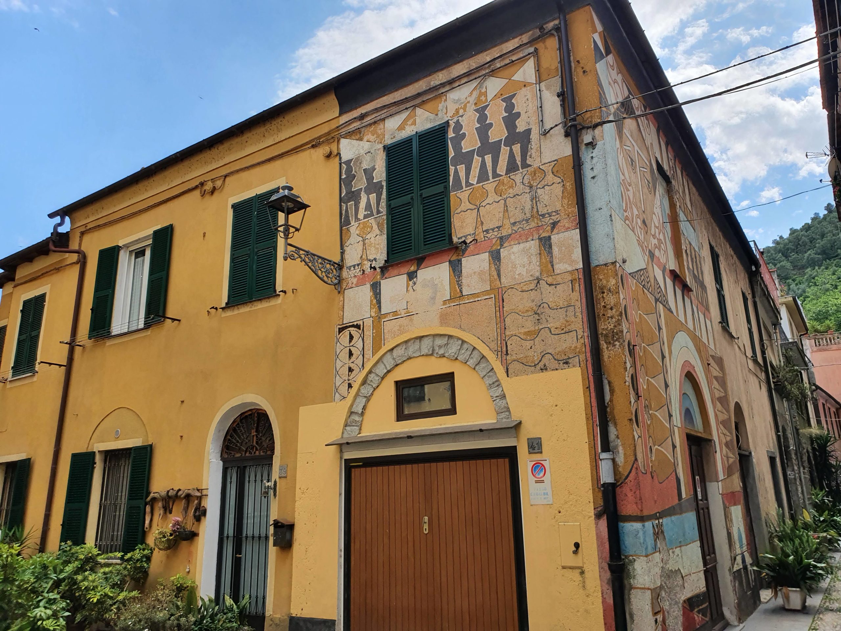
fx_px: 632
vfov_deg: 53.1
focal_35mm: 26
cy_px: 316
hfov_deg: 67.3
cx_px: 420
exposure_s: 1/886
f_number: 2.4
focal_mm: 4.32
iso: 50
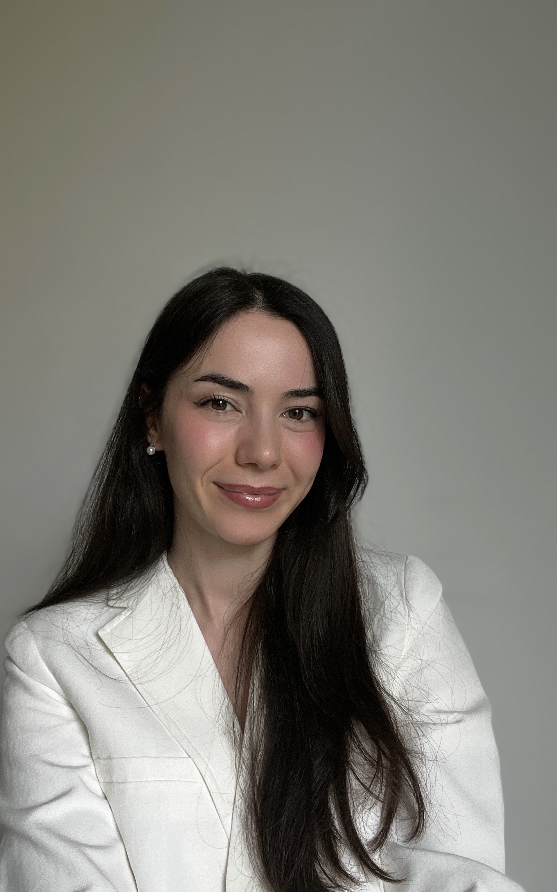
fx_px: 777
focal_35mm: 32
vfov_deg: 59.7
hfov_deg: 39.4
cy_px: 445
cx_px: 274
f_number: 2.2
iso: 80
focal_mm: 2.71
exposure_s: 1/121
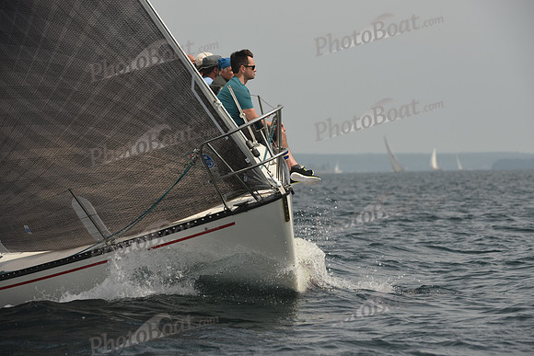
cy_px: 178
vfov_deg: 5.3
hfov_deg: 7.9
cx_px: 267
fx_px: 3857
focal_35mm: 260
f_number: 8
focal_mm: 260
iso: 250
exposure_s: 1/800
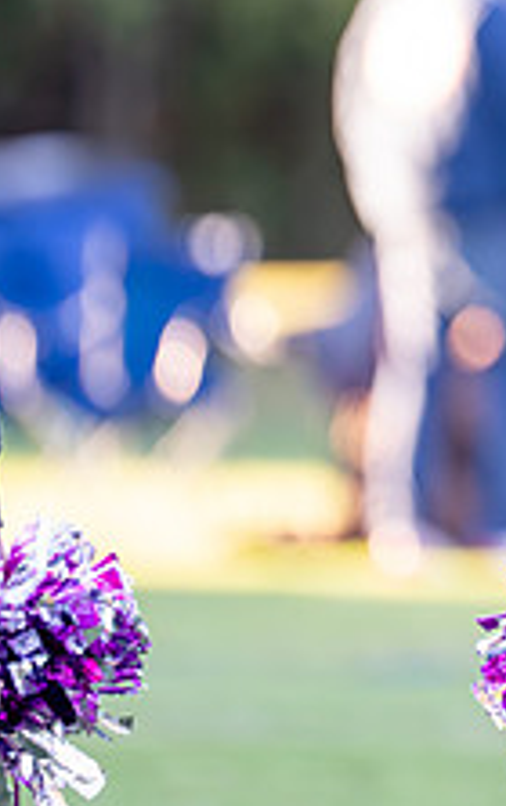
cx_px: 898
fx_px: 12602
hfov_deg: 2.3
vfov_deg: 3.7
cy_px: 183
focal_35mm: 573
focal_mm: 176
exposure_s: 1/1600
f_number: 2.8
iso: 1600
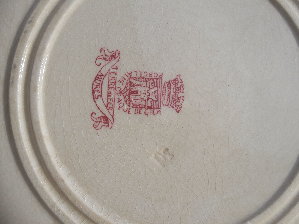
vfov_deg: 49.7
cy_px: 112
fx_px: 242
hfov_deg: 63.4
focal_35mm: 28
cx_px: 150
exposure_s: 1/2062
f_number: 1.9
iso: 40
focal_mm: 3.7
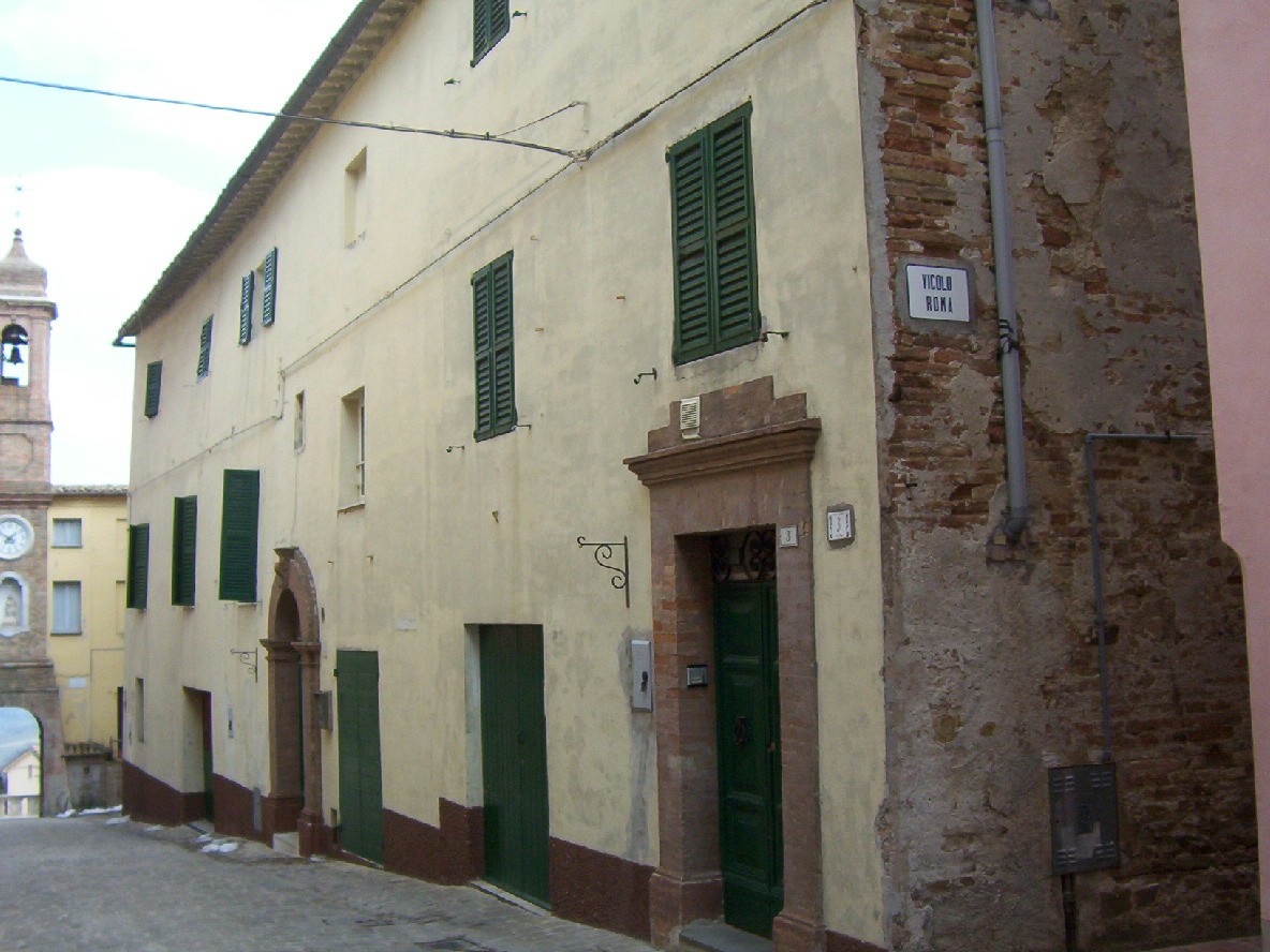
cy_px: 476
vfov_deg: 39.7
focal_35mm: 36
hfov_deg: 51.4
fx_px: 1321
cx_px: 635
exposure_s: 1/661
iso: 100
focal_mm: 5.54
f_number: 2.76
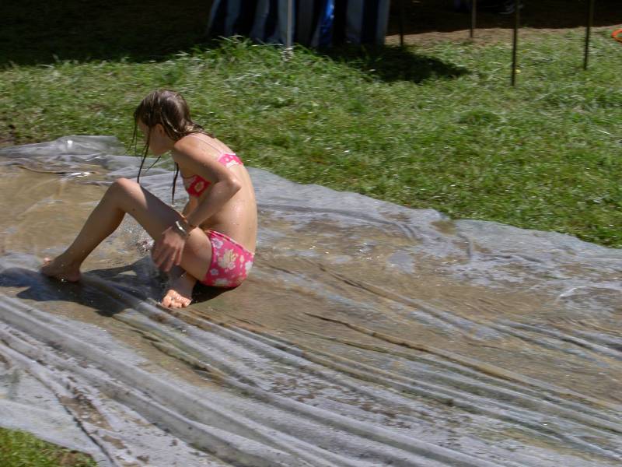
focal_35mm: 84
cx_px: 311
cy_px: 234
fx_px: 1509
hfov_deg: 23.3
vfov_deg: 17.6
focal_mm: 17.4
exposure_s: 1/320
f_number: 6.8
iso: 100
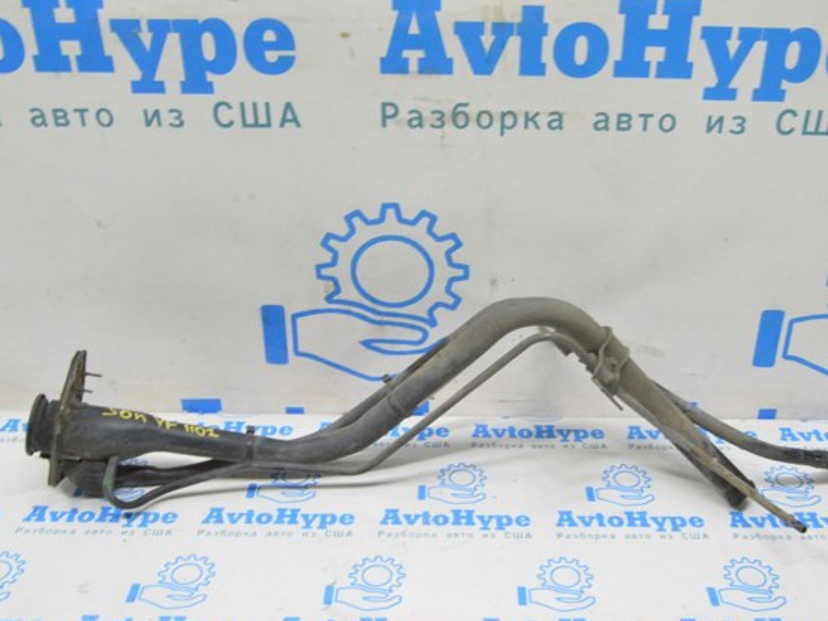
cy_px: 312
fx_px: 957
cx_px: 469
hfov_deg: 46.7
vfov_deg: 36.0
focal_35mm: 40
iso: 6400
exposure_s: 1/15
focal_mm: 24
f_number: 20
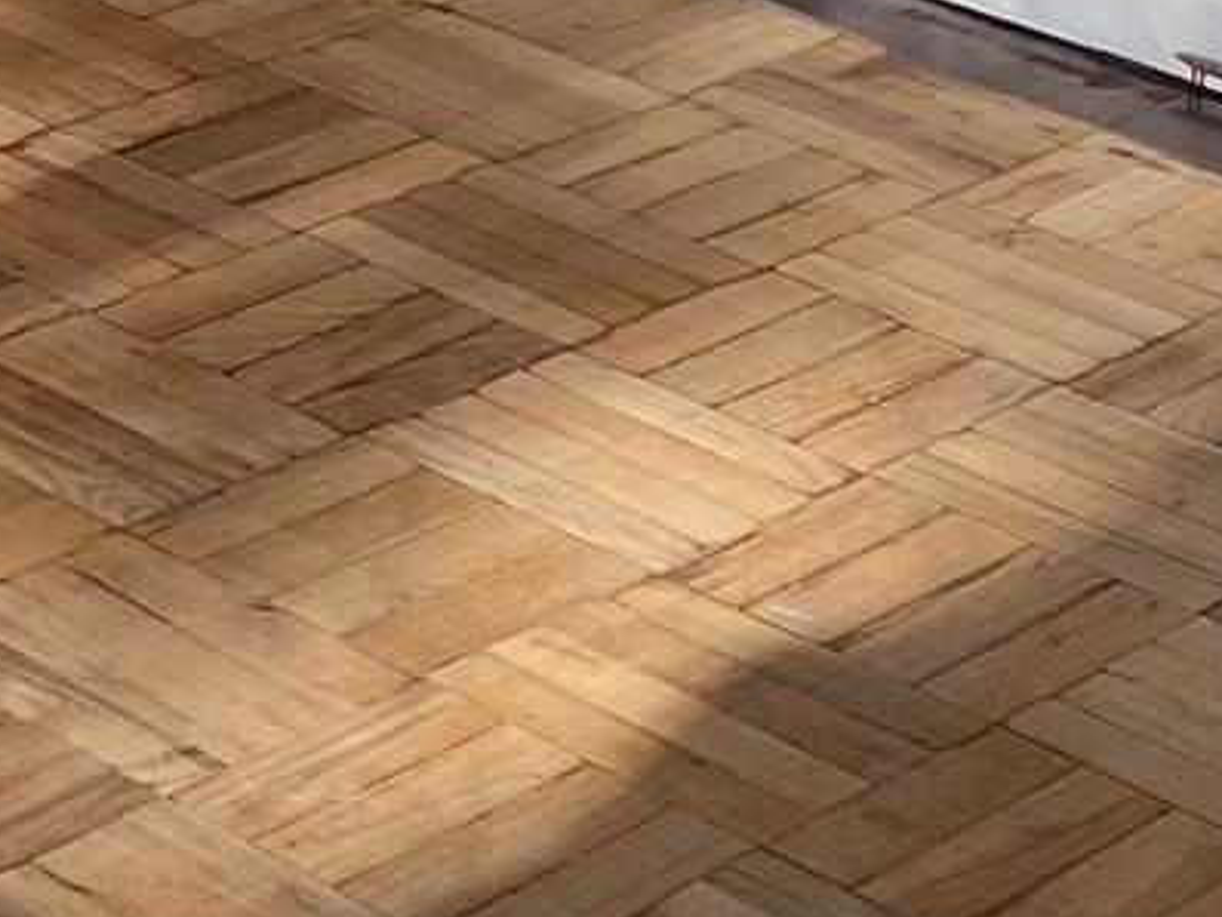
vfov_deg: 10.4
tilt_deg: -9.0
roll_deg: -2.5
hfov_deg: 13.6
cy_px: -726
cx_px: -763
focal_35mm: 134
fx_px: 4732
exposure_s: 1/208
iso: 32
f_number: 1.8
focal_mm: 4.25
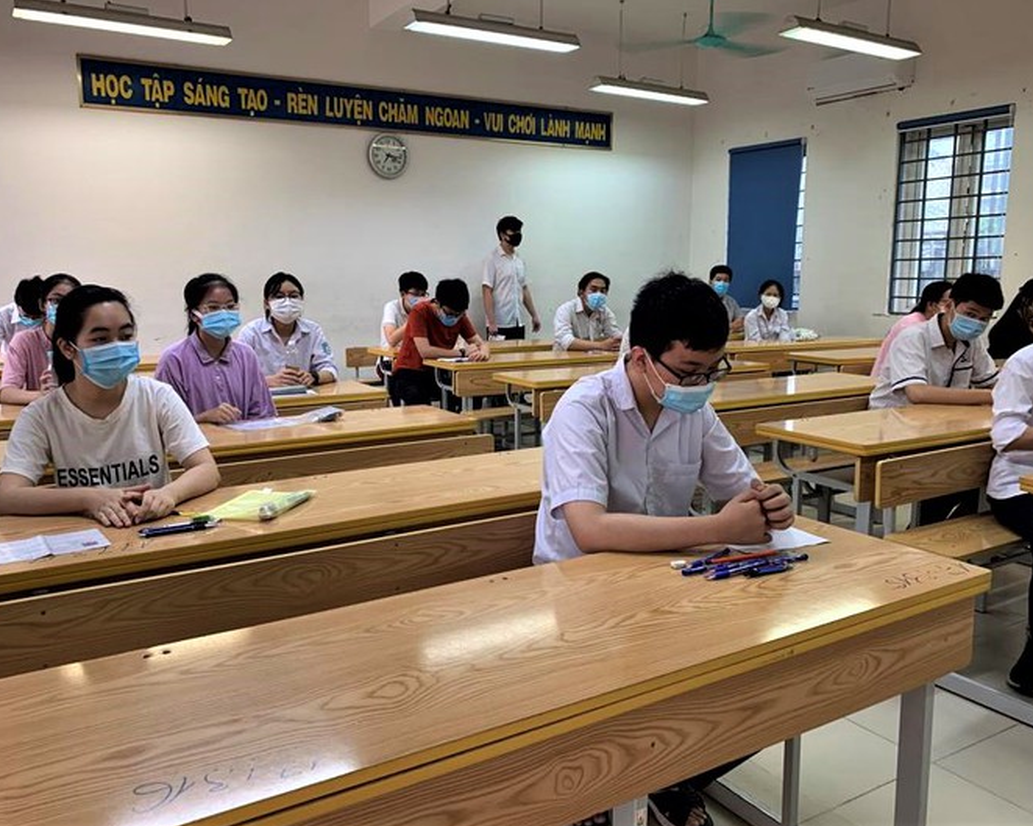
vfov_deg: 51.5
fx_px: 856
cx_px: 477
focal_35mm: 28
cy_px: 403
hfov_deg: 62.2
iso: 125
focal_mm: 4.25
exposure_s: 1/50
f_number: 1.8
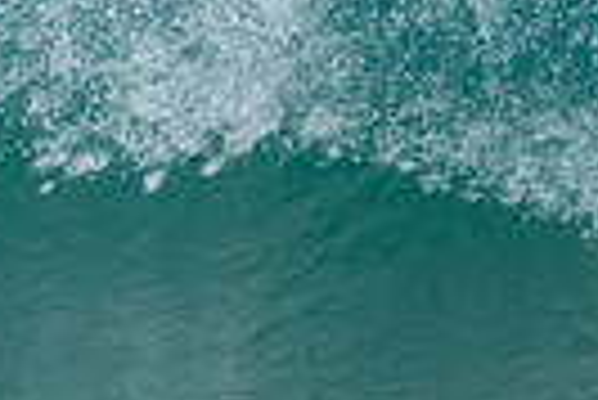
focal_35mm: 2621
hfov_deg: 0.8
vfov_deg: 0.5
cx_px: 301
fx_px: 43585
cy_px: -151
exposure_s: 1/1250
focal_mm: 400
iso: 320
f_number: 5.6
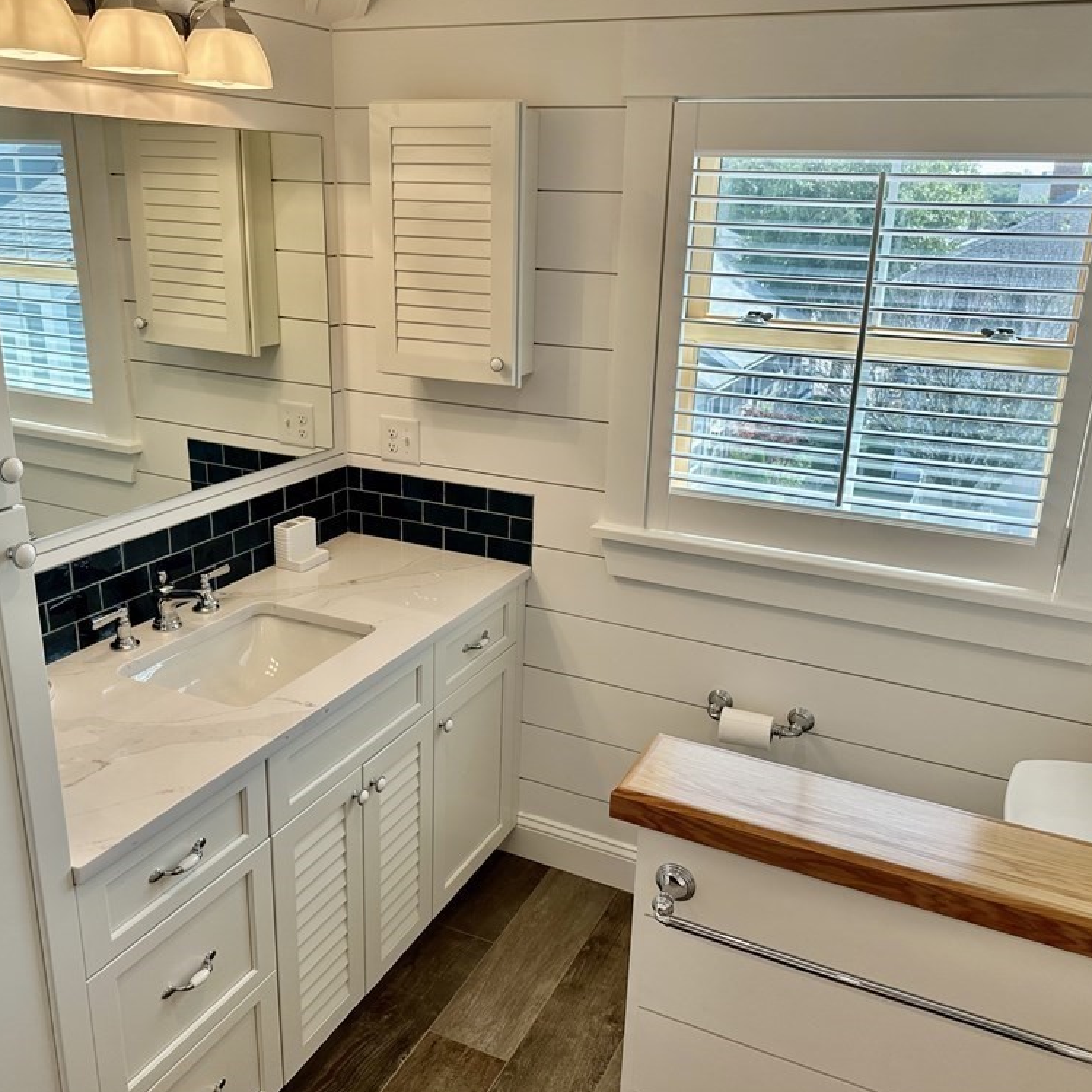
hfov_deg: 55.6
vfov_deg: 55.6
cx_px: 528
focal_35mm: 29
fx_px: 1035
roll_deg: -1.9
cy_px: 550
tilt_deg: -19.6
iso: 80
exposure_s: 1/339
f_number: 1.78
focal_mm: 6.86
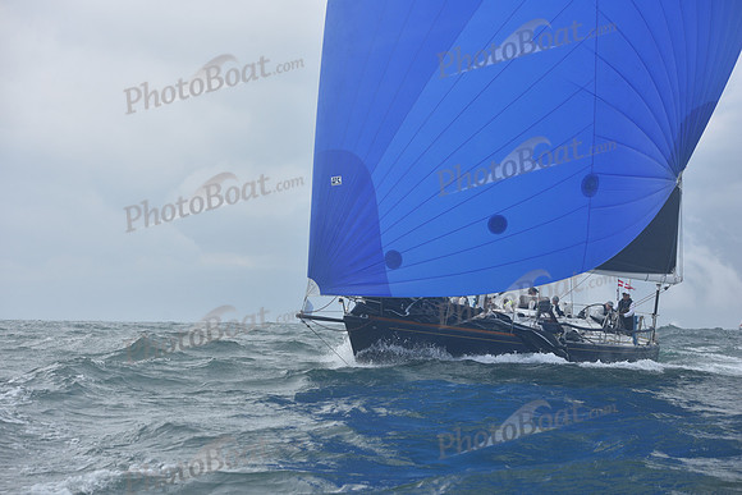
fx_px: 1443
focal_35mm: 70
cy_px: 248
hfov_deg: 28.8
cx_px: 371
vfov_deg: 19.5
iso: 320
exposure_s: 1/800
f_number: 5.6
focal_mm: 70
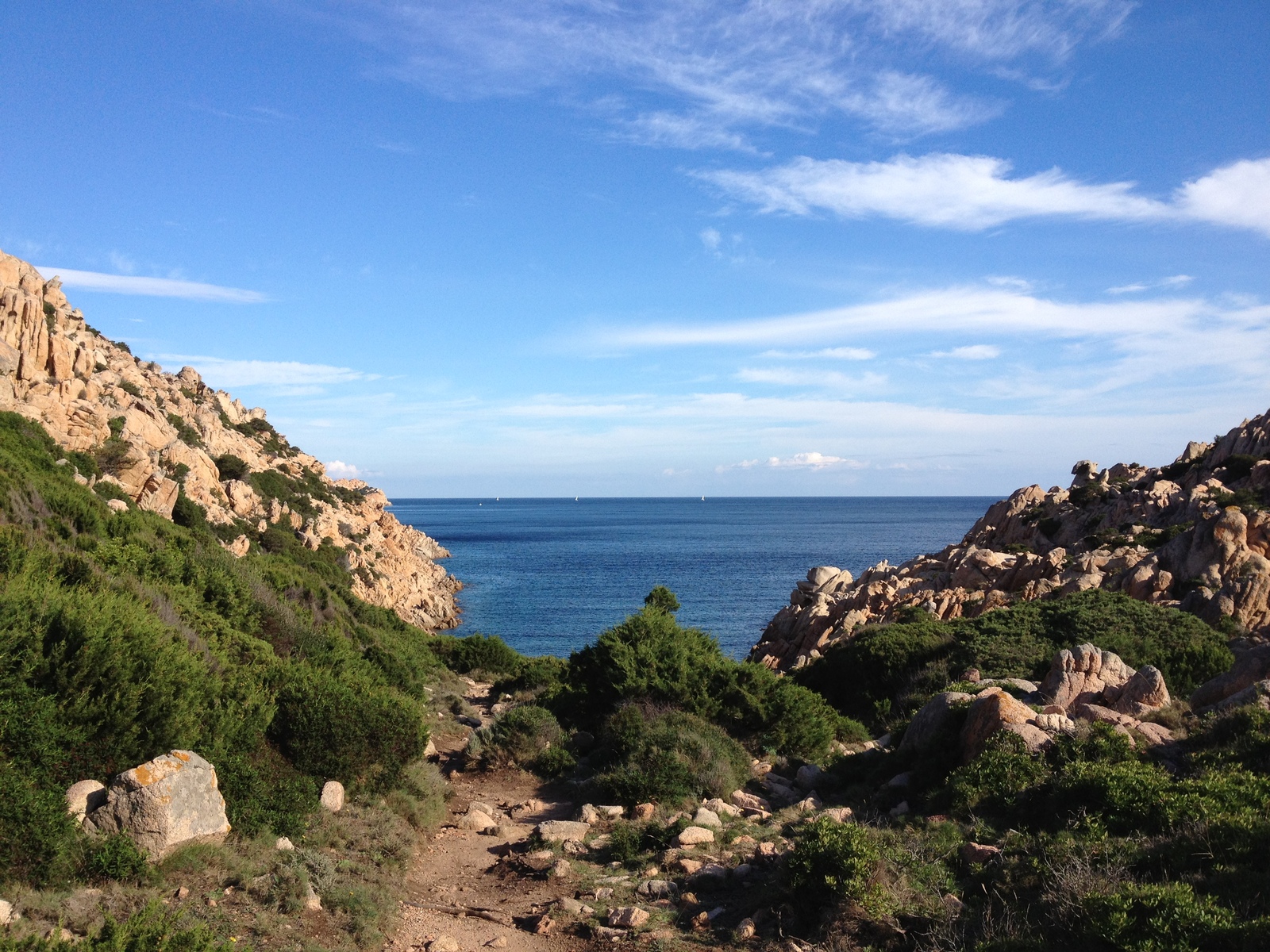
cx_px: 635
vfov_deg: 40.7
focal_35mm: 35
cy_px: 476
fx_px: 1284
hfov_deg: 52.6
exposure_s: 1/1534
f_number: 2.4
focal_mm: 4.28
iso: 64
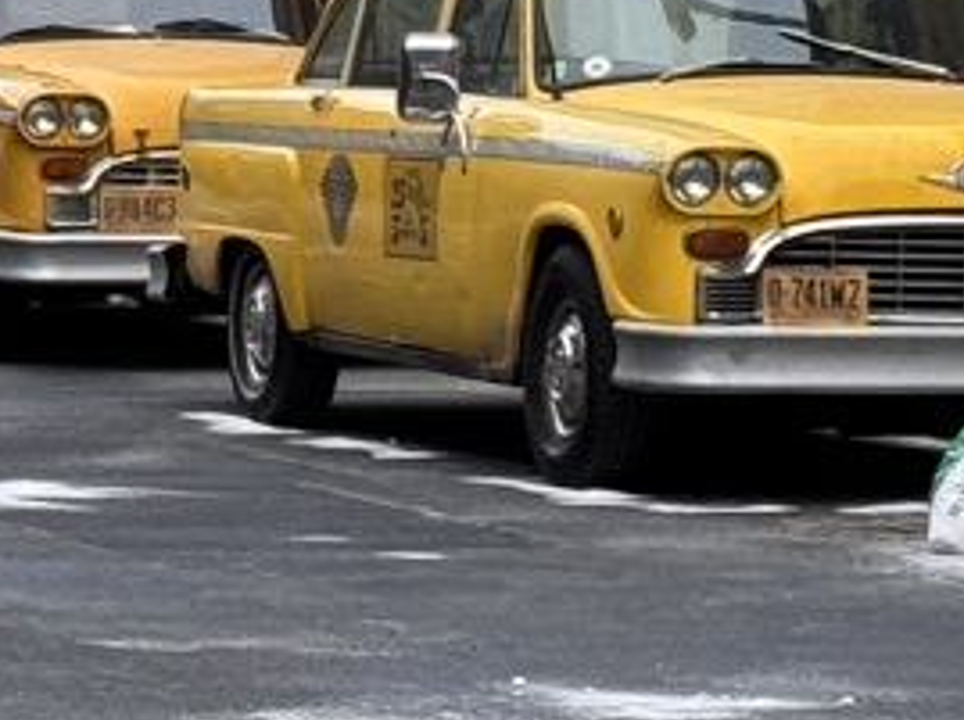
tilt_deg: +0.8
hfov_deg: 6.9
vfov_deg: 5.2
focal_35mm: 286
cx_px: -211
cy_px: -25
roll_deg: -0.3
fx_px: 7954
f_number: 1.78
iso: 100
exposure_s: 1/95
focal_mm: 6.76
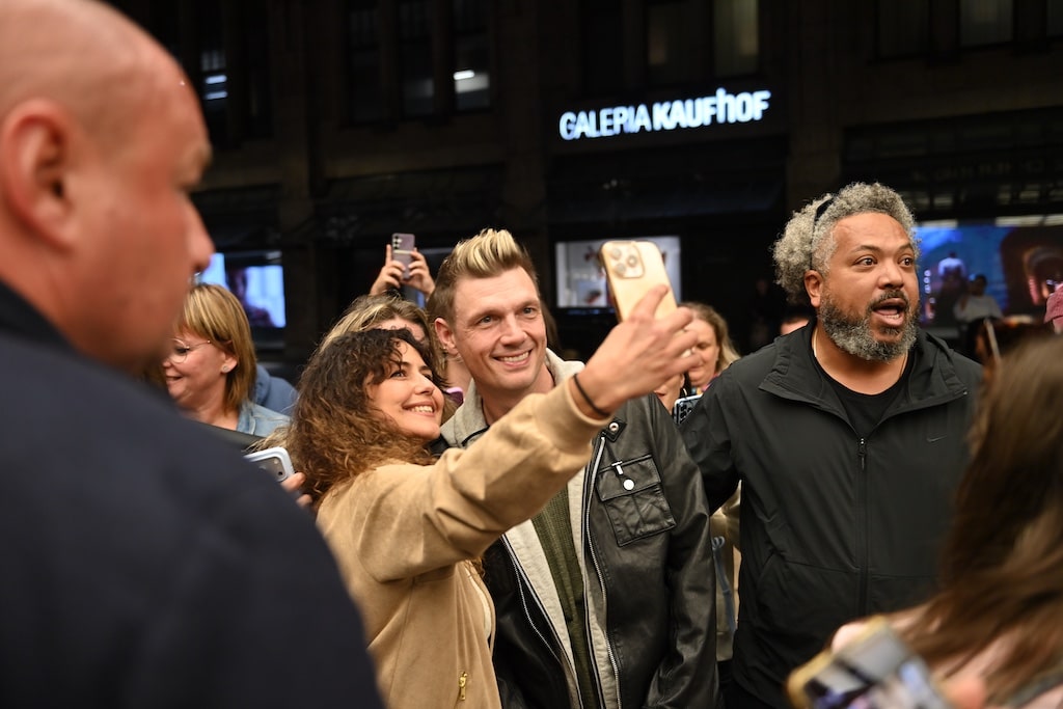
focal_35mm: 34
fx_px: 1004
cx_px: 532
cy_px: 354
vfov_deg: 38.9
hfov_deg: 55.8
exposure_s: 1/160
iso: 450
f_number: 2.8
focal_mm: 34
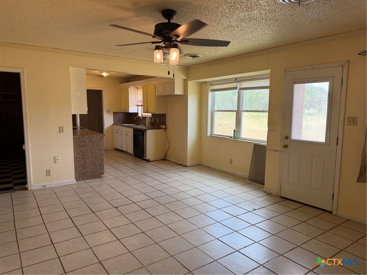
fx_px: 254
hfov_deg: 71.6
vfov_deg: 56.8
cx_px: 184
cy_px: 138
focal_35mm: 24
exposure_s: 1/177
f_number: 1.78
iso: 100
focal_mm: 6.76
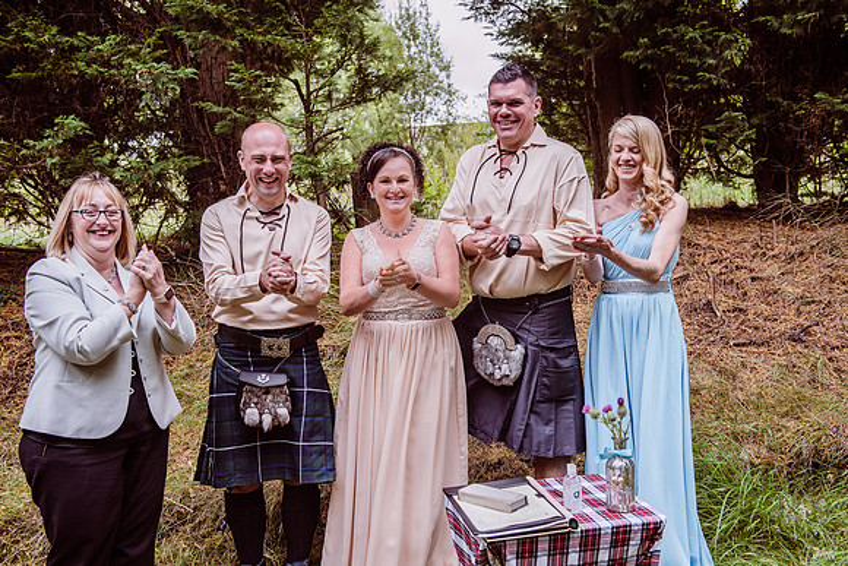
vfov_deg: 35.1
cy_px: 283
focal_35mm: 38
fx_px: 895
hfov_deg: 50.7
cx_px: 424
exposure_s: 1/250
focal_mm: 38
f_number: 5
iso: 400
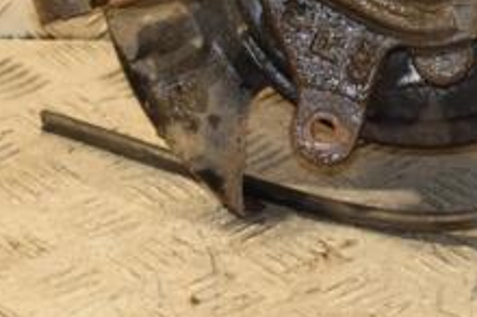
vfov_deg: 6.4
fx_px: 2818
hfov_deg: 9.6
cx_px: 427
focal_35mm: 213
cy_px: -91
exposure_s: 1/100
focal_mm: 52
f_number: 5
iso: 800
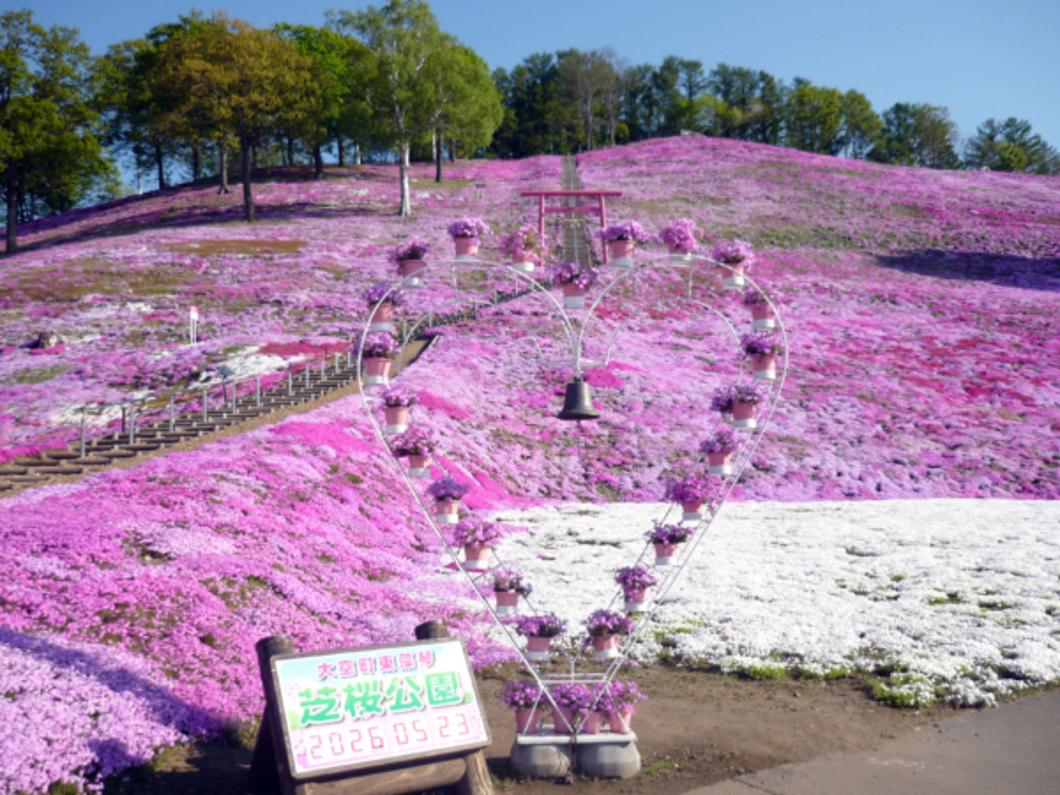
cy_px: 398
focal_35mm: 33
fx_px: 1011
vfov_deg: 42.9
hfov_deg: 55.4
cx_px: 530
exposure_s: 1/160
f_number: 8
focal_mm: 5.5
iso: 100
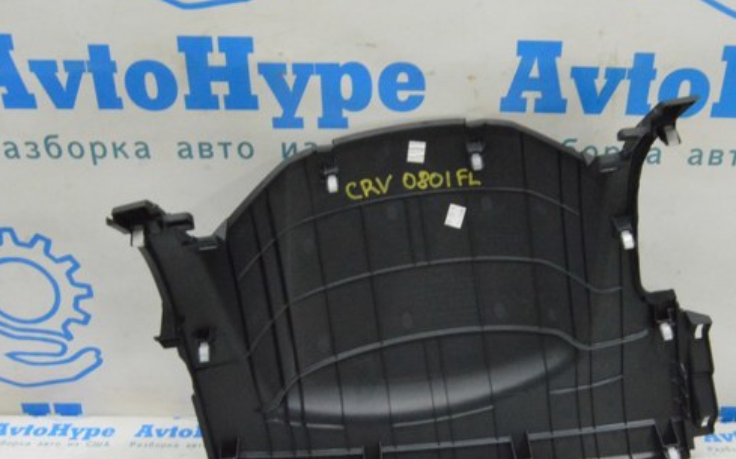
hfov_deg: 49.1
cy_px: 284
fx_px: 802
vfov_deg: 31.8
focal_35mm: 40
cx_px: 426
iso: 6400
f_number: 20
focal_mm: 20
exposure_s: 1/15
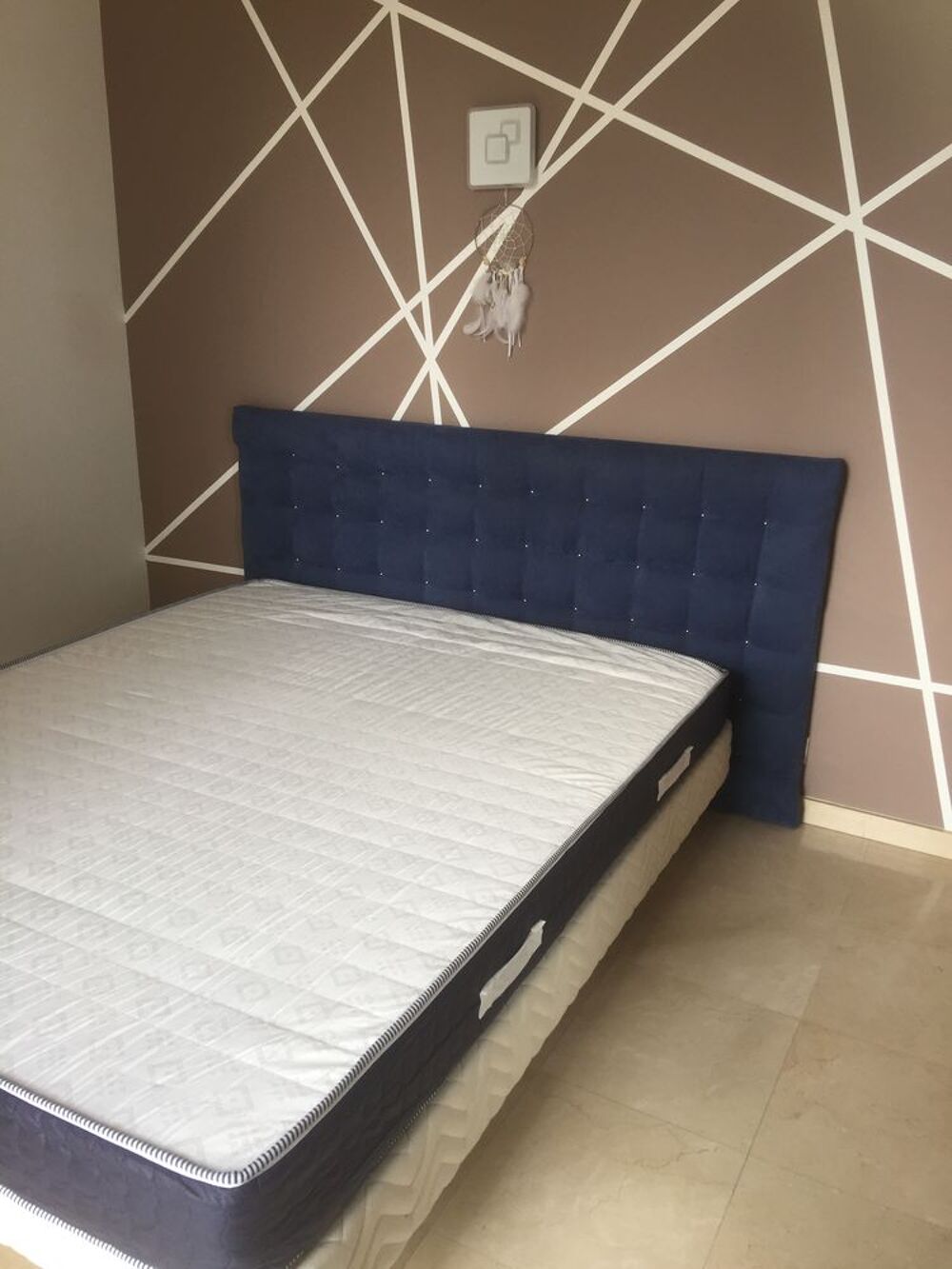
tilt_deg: -17.3
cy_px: 634
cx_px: 476
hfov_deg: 48.2
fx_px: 1063
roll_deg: -0.5
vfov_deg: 61.7
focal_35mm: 29
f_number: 2.2
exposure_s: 1/100
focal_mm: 4.15
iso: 40
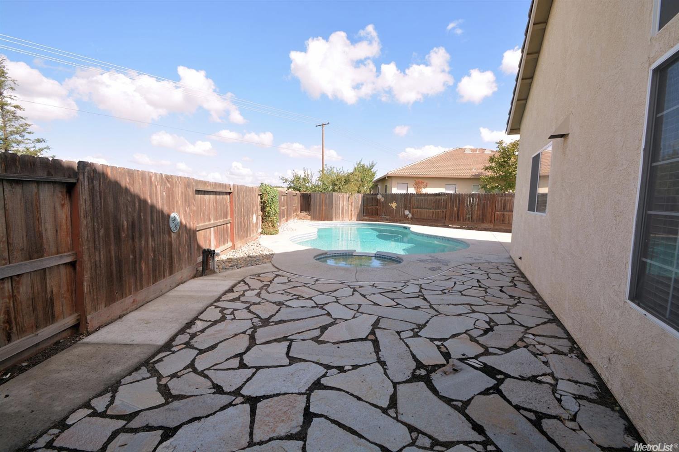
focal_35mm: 15
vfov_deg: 77.3
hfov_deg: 100.4
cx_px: 340
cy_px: 226
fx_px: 283
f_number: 7.1
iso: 100
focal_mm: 10
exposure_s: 1/200
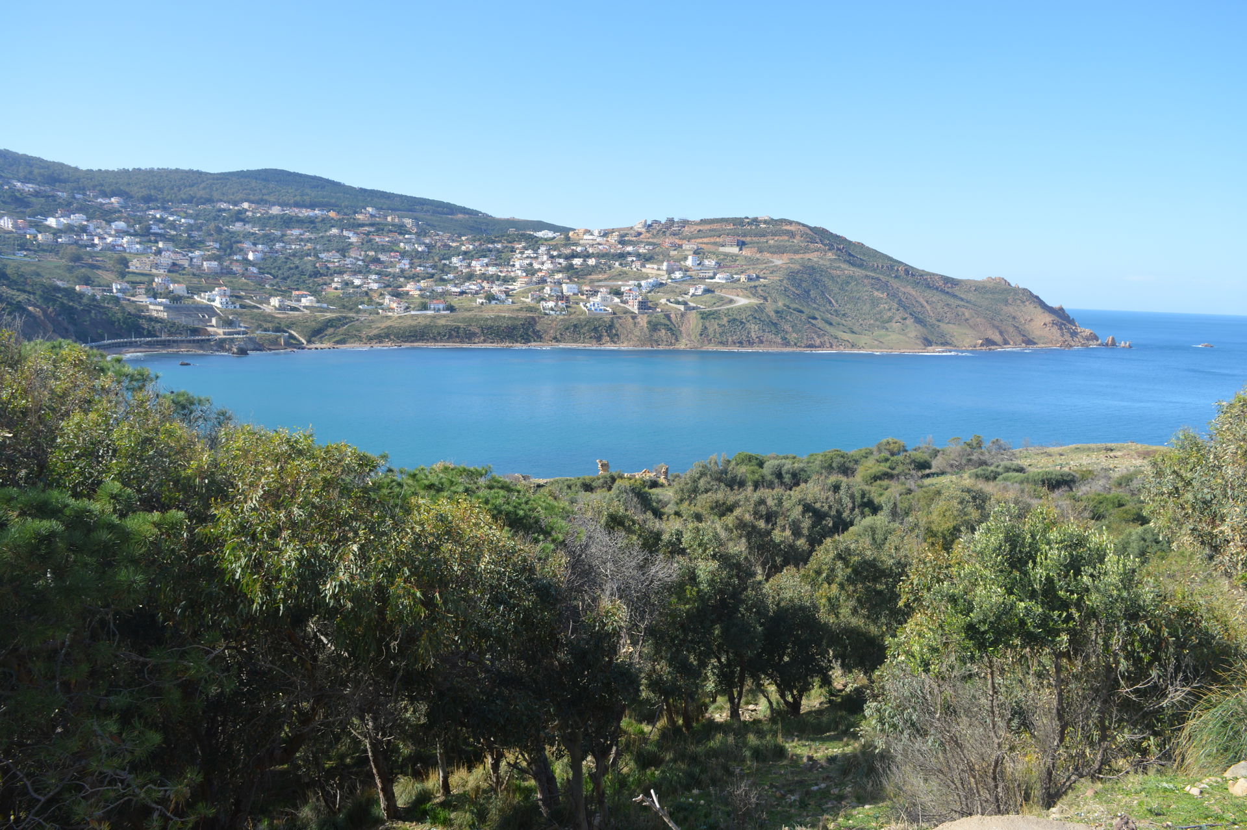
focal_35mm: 27
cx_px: 624
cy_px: 415
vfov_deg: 47.9
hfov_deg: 67.4
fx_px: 935
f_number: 7.1
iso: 100
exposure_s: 1/200
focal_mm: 18
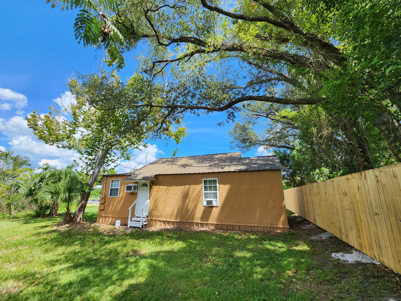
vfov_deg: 89.9
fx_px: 151
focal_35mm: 13
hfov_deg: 106.2
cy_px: 150
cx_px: 200
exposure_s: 1/1139
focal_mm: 2.2
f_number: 2.2
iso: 50
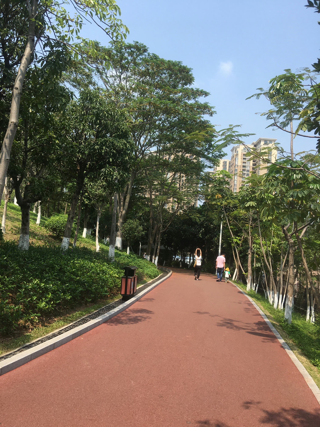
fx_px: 357
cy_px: 214
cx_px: 160
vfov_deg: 61.7
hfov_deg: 48.2
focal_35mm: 29
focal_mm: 4.15
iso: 25
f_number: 2.2
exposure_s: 1/1115
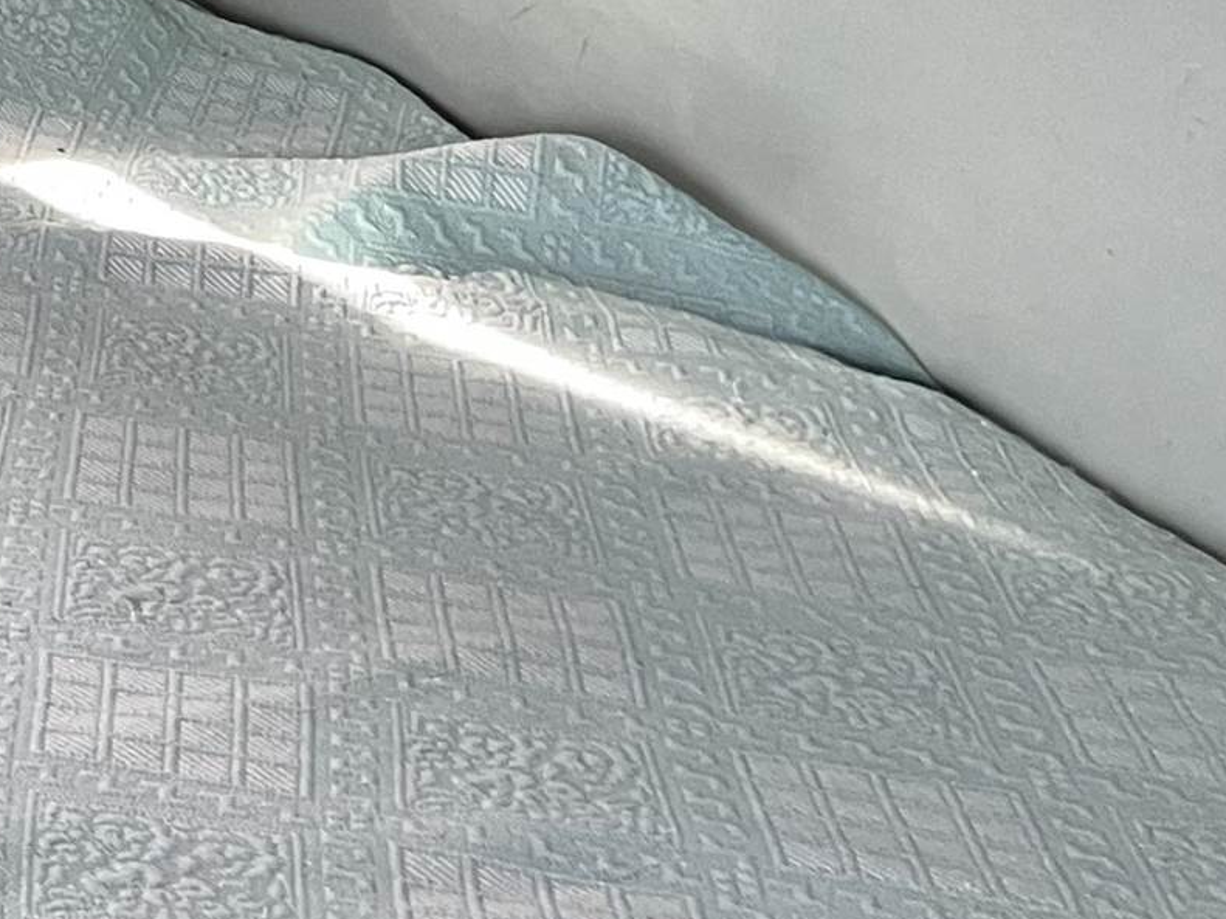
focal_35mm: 101
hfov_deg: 16.6
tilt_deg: -14.4
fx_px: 3577
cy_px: -397
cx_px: -891
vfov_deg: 13.9
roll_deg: -0.4
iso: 250
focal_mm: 5.7
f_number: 1.5
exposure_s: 1/60
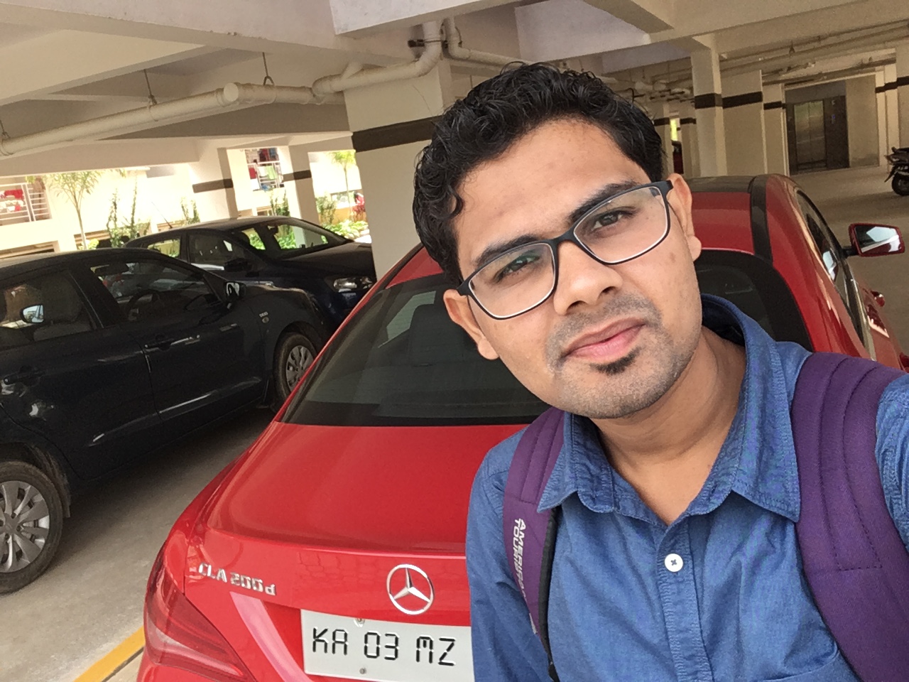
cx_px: 454
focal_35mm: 31
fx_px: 814
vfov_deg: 45.4
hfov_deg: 58.4
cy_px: 341
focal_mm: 2.15
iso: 50
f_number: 2.4
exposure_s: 1/244
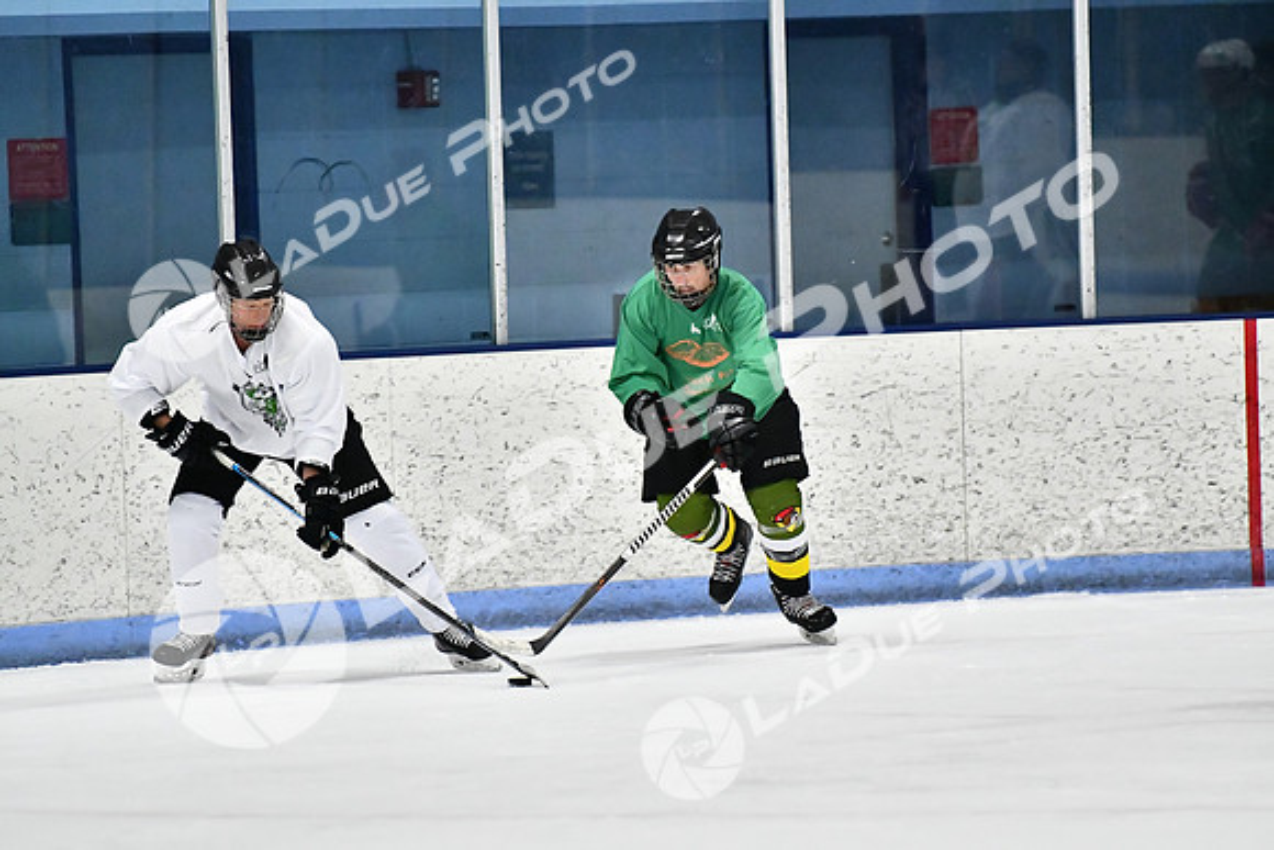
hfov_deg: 7.2
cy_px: 425
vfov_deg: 4.8
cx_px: 637
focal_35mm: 285
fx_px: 10088
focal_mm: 190
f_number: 2.8
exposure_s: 1/1600
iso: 6400
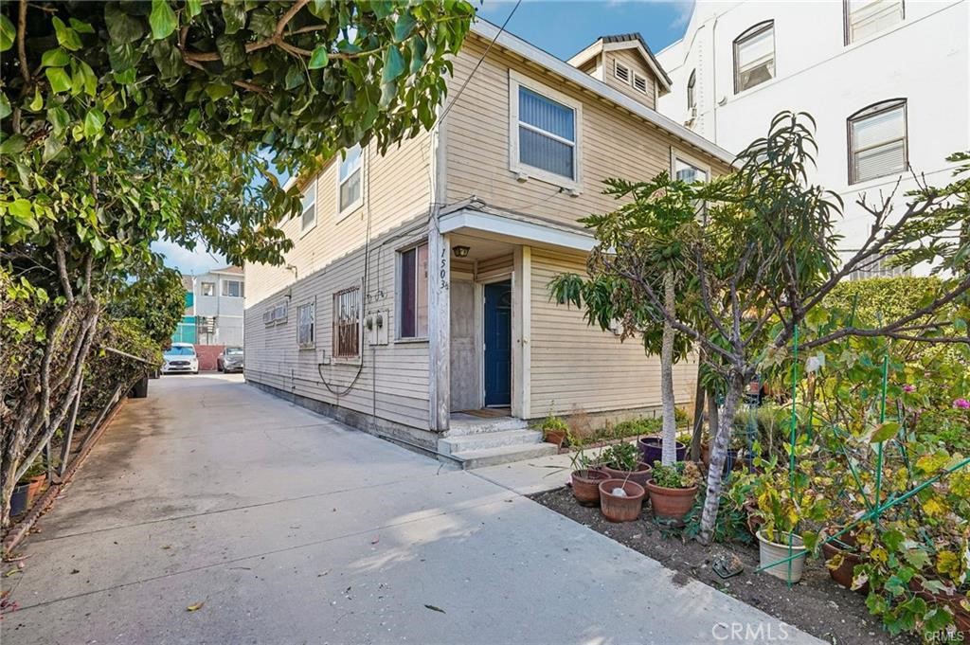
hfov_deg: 96.8
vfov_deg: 73.7
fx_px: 431
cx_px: 485
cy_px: 322
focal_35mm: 16
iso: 400
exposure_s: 1/200
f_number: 8
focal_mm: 16
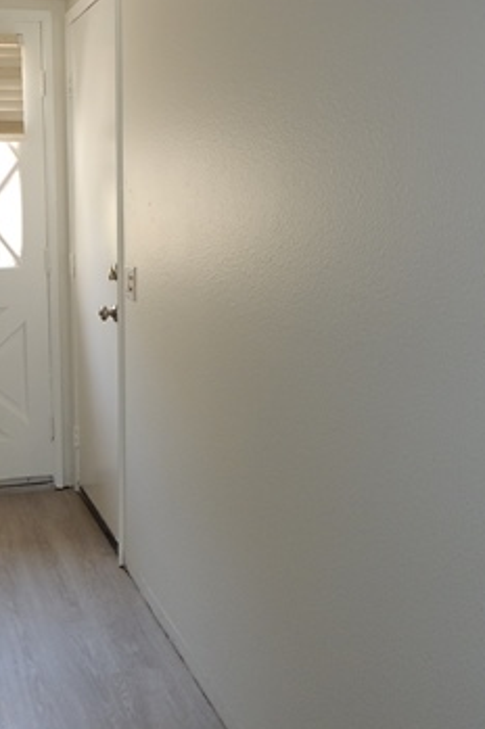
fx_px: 850
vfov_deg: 46.4
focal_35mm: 42
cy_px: 334
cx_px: 115
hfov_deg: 31.2
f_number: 3
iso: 160
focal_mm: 4
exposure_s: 1/30
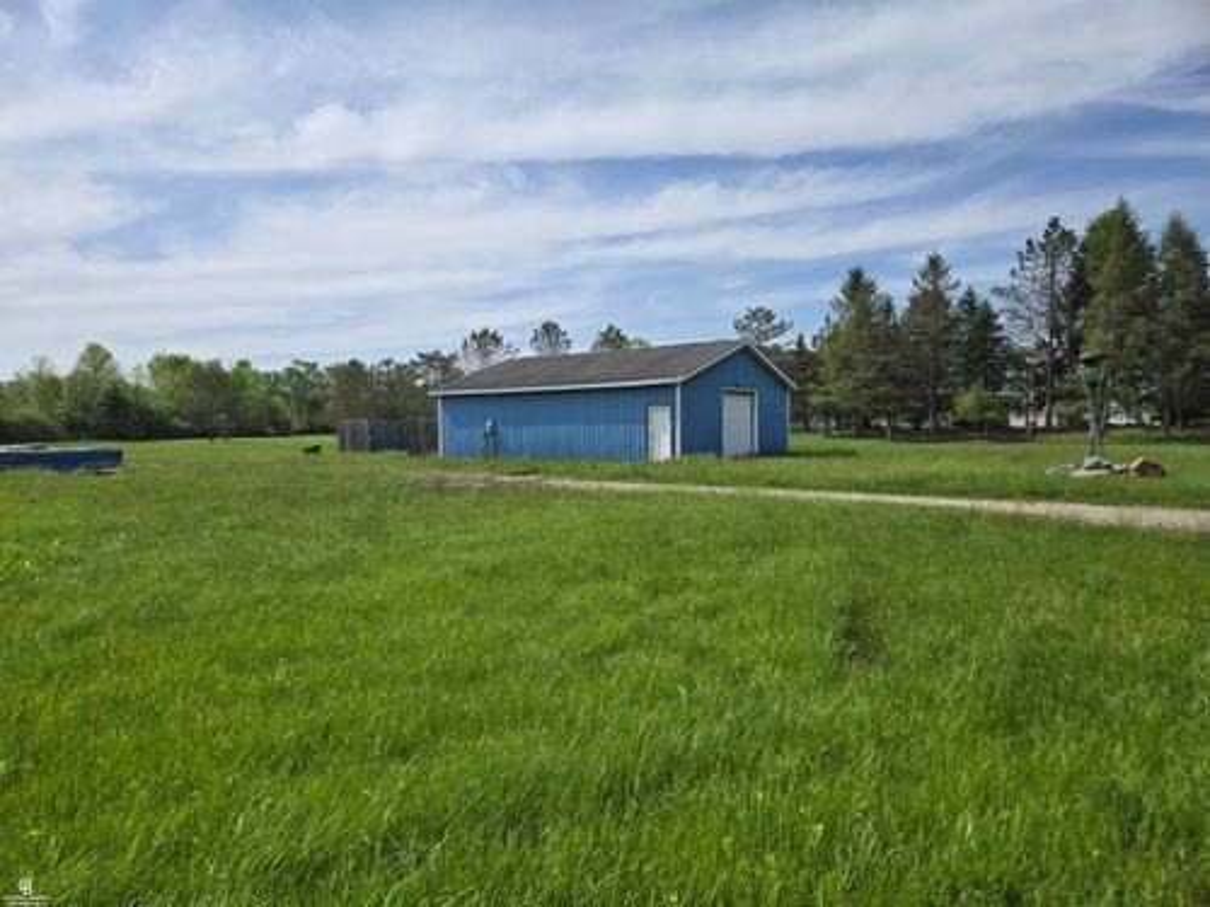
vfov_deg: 58.9
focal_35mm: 23
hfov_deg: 73.9
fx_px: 804
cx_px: 605
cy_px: 454
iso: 25
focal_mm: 5.4
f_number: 1.8
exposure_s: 1/3126
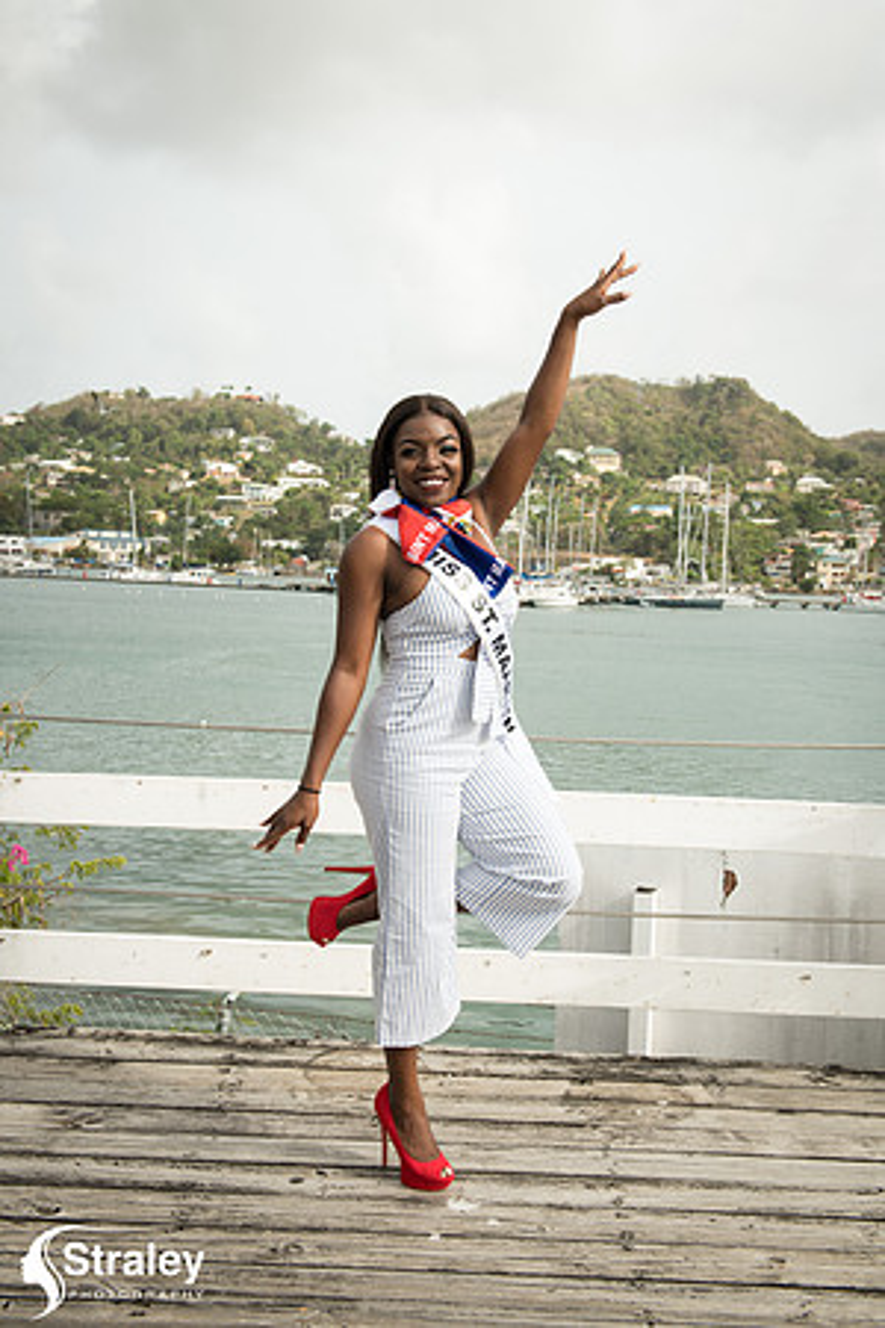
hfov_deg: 35.1
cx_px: 442
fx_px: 1401
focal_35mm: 38
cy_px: 664
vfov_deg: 50.7
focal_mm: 38
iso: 100
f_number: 7.1
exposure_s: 1/125
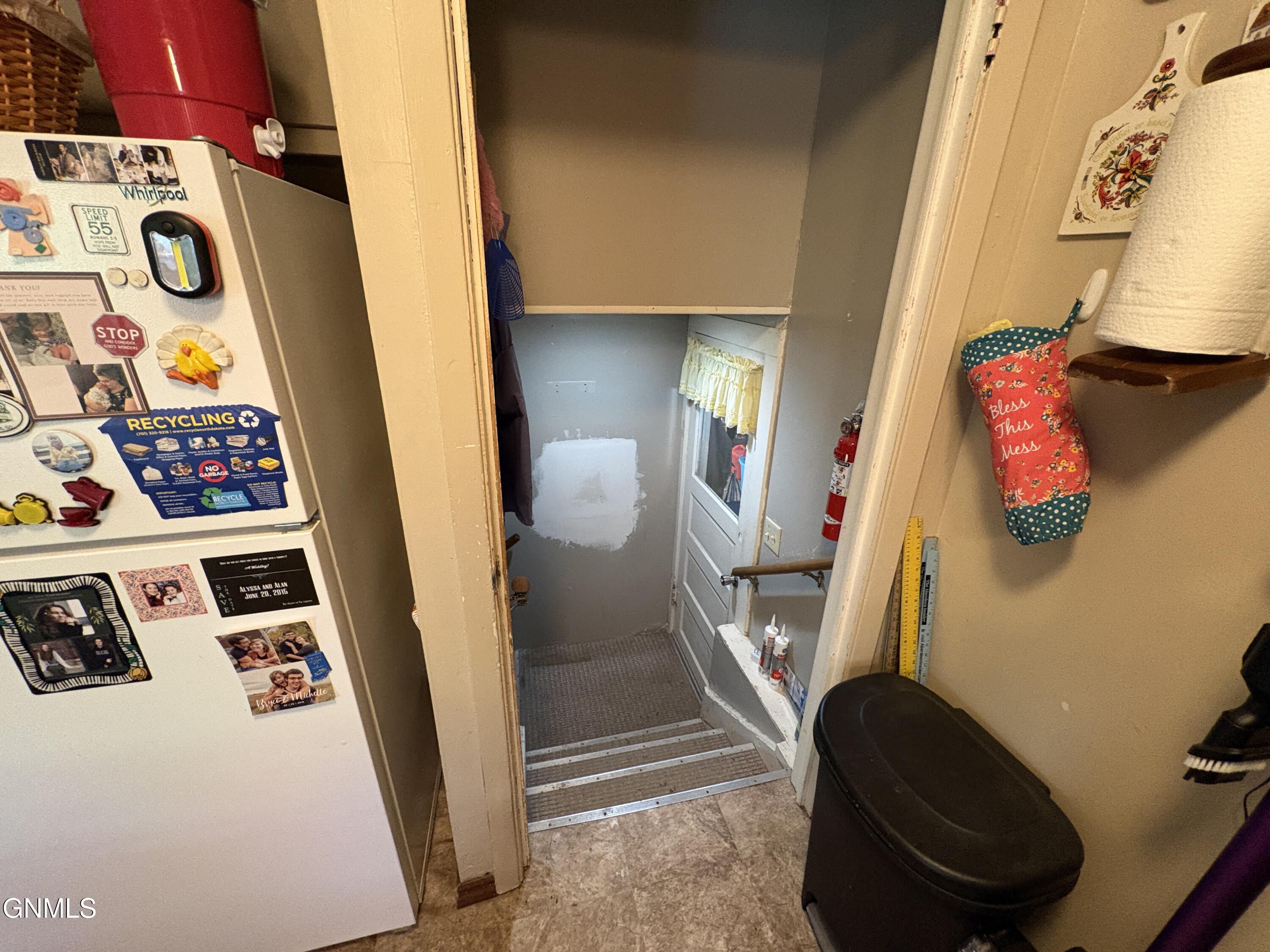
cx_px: 635
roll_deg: -2.9
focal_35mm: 14
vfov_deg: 85.7
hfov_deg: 102.1
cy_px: 476
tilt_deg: -22.1
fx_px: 514
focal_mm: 2.22
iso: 500
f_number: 2.2
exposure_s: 1/60
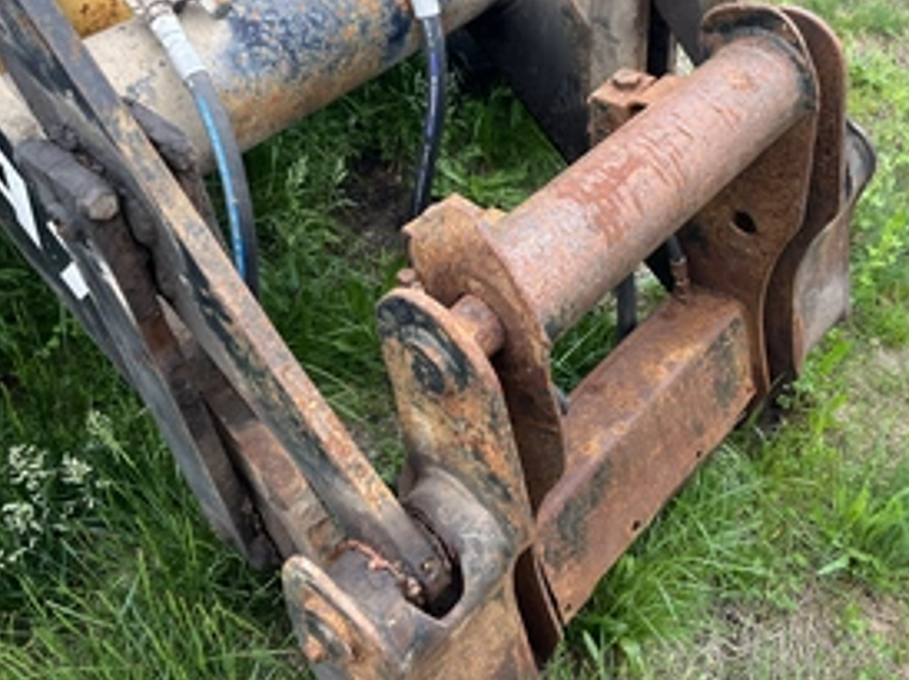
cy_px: 229
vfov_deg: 37.3
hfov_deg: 48.4
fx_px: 997
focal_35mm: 38
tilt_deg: -34.9
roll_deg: -2.6
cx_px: 584
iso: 40
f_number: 1.6
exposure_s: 1/184
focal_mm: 5.1
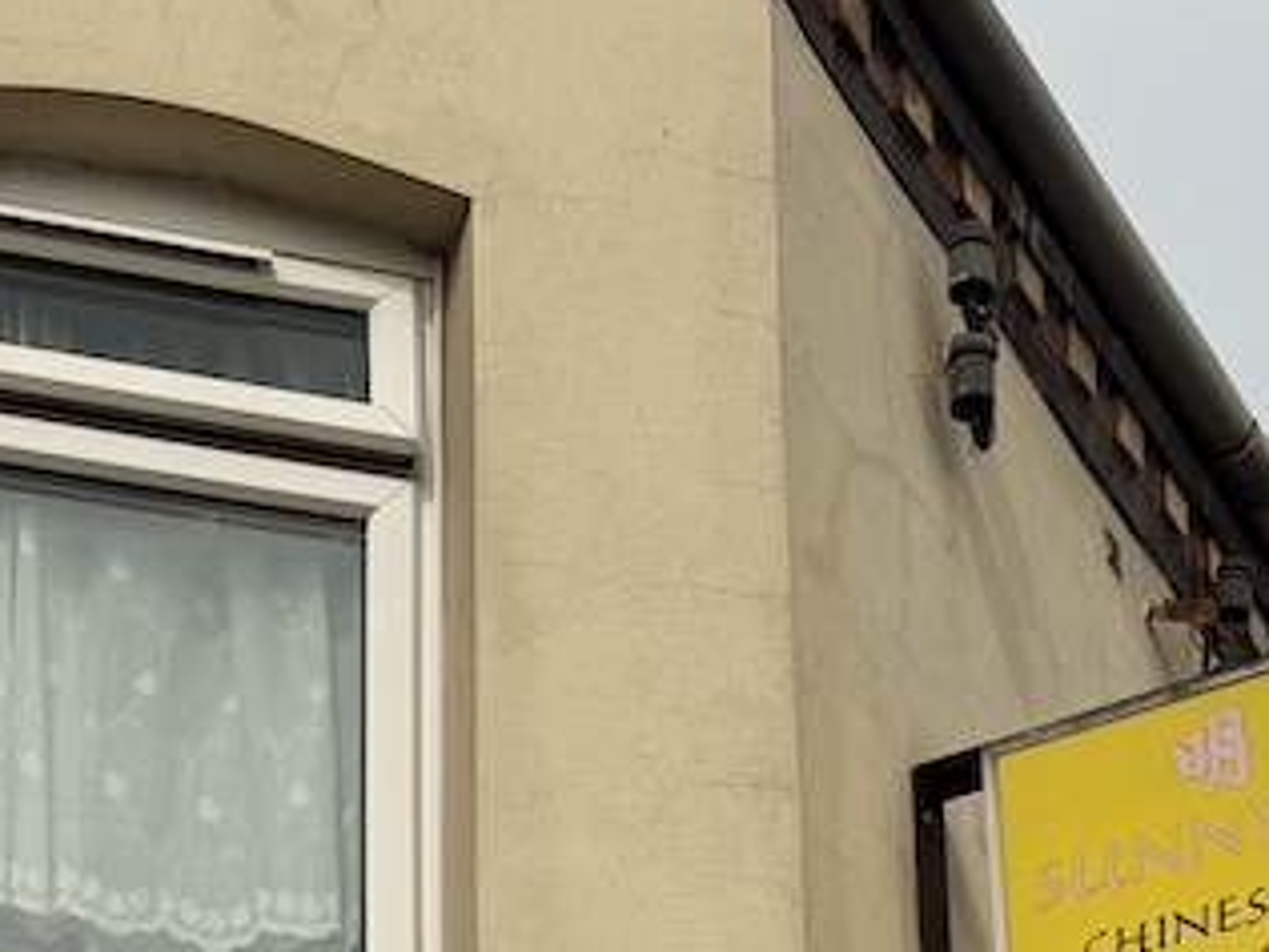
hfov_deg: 21.5
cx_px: 438
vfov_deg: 14.6
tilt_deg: +18.1
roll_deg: -0.9
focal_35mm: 91
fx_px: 3336
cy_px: 1603
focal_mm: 6.76
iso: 80
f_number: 1.78
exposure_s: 1/7353
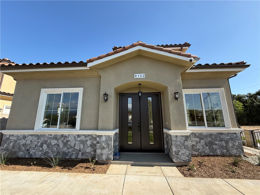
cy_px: 98
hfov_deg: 102.1
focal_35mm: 14
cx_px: 130
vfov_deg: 85.7
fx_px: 105
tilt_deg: +12.3
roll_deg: -0.6
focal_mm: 2.22
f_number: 2.2
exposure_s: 1/569
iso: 50
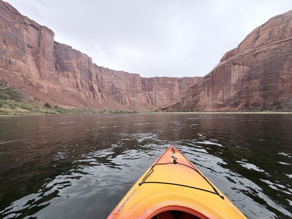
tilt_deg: +2.6
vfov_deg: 85.7
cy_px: 110
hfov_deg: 102.1
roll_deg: +0.1
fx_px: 118
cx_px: 146
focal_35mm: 14
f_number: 2.2
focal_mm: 2.22
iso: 25
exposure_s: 1/770
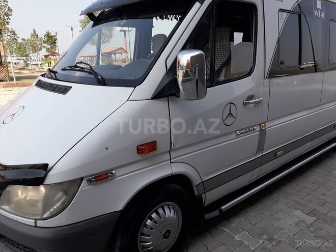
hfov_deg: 65.3
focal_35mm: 27
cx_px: 168
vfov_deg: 51.4
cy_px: 126
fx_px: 262
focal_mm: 3.6
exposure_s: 1/1189
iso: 40
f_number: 1.9
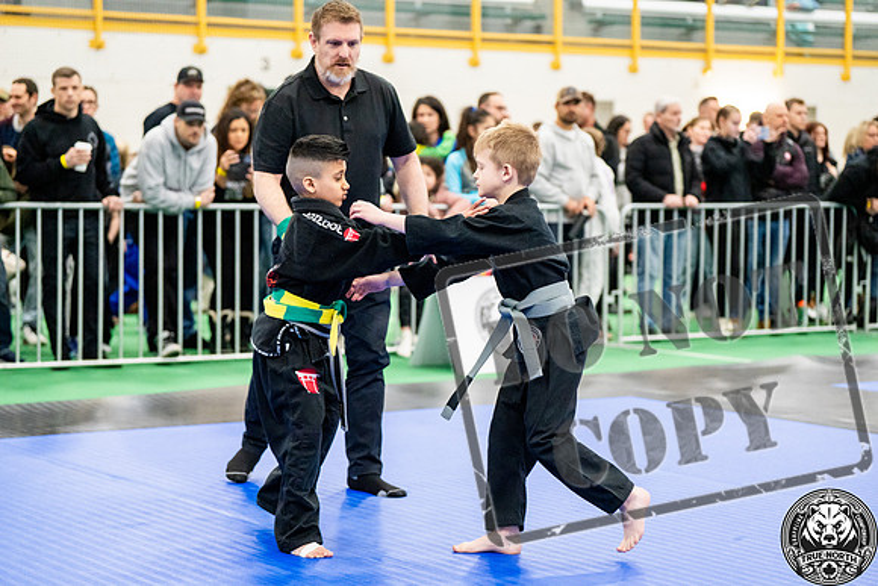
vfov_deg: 16.9
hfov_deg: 25.1
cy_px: 293
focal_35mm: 81
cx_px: 439
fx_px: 1976
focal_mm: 81
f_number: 2.8
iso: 5000
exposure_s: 1/500
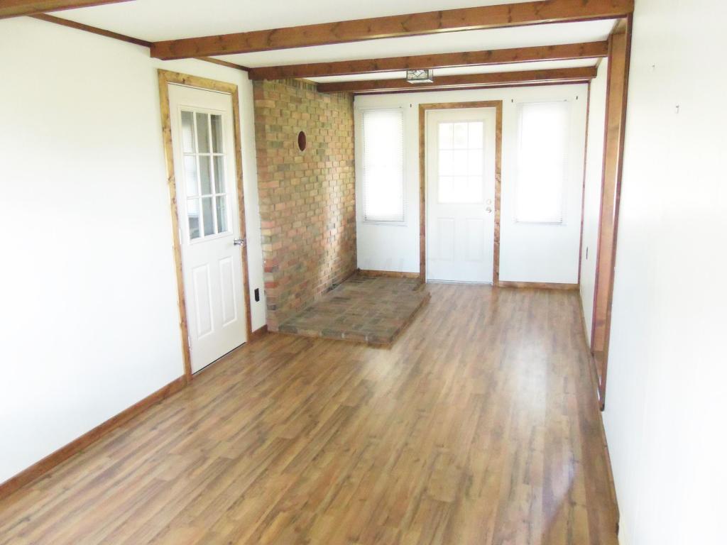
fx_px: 546
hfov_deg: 67.3
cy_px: 272
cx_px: 364
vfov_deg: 53.1
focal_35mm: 26
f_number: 3.2
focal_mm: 4.7
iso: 400
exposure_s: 1/10
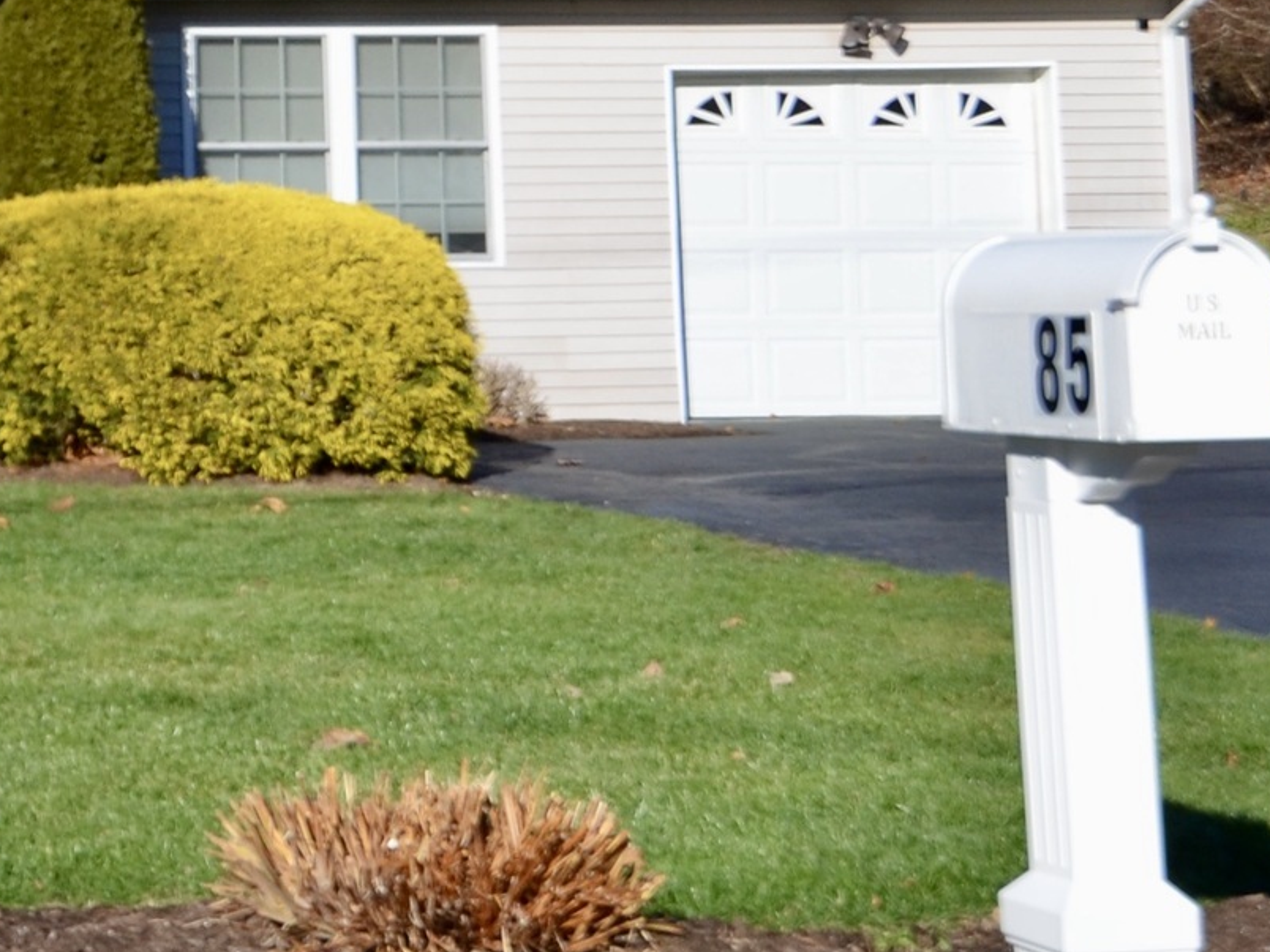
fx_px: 3229
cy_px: 92
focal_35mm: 88
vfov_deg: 16.6
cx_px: -352
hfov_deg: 20.5
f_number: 5
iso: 250
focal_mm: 16
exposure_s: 1/2500
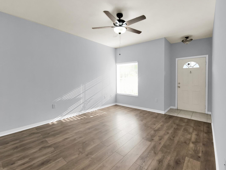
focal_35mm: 14
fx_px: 91
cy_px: 90
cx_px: 120
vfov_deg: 85.6
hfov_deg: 102.0
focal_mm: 2.2
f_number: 2.2
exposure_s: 1/120
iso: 64
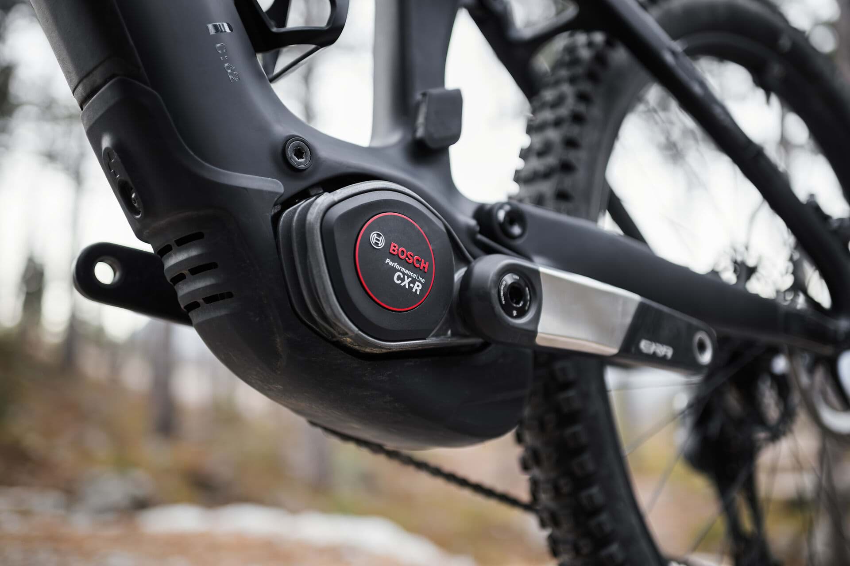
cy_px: 283
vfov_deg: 37.9
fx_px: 826
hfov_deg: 54.4
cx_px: 425
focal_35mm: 35
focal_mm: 35
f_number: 1.8
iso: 800
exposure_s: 1/500
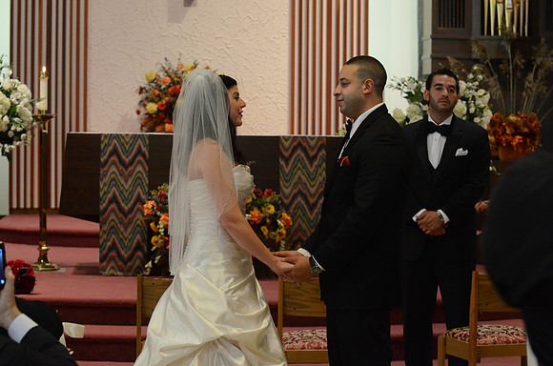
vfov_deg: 13.0
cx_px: 276
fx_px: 1609
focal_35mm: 105
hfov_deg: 19.5
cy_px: 183
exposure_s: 1/80
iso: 3200
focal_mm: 70
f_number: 5.6
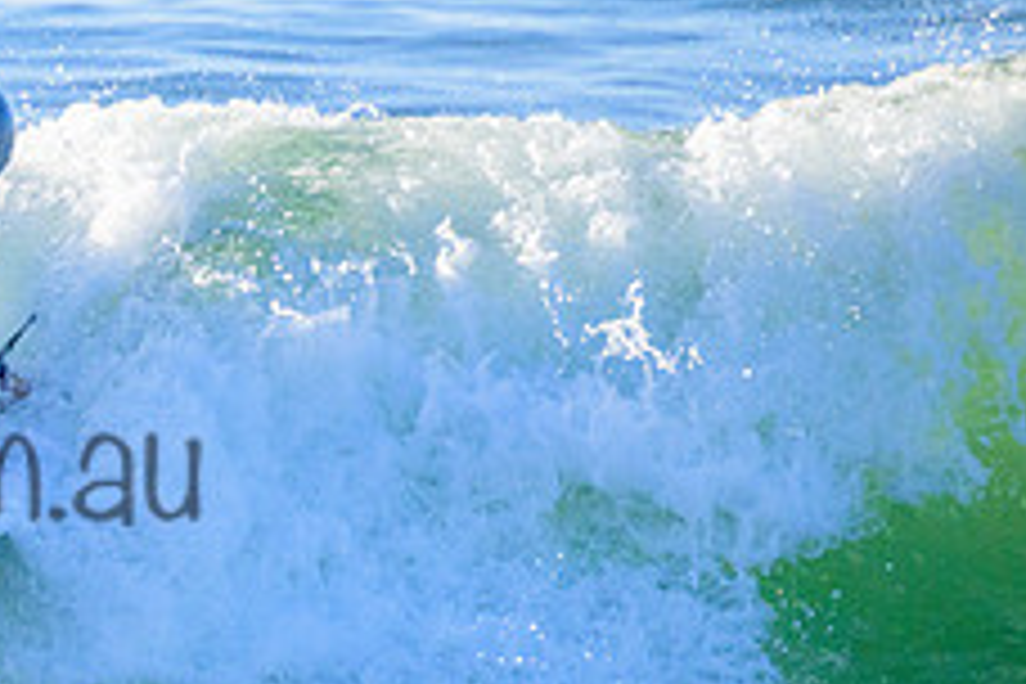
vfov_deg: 0.7
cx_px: -274
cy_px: 416
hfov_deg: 1.0
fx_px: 58021
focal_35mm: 2036
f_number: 11
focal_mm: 800
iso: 1800
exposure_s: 1/2000
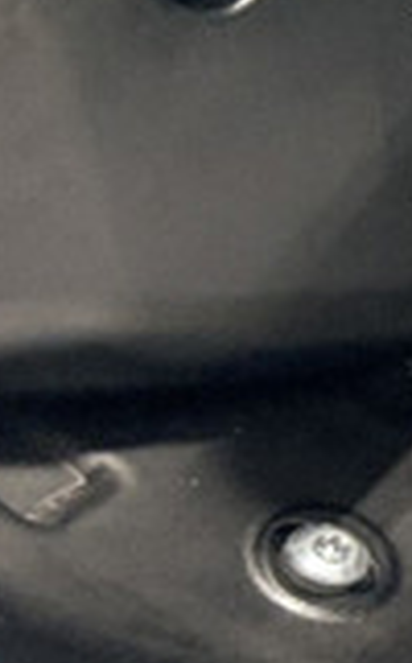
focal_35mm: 183
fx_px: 3302
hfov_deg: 5.3
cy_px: -259
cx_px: 2136
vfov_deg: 11.1
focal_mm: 5.96
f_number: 1.6
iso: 100
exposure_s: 1/60
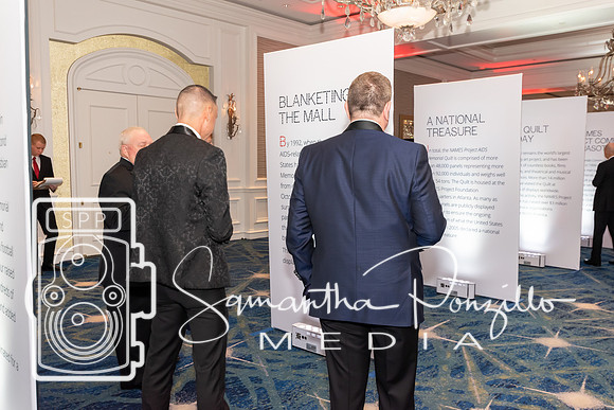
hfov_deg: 61.2
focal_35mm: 30
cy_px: 205
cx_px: 307
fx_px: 519
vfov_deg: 43.1
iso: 1100
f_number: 3.5
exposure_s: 1/60
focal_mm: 20
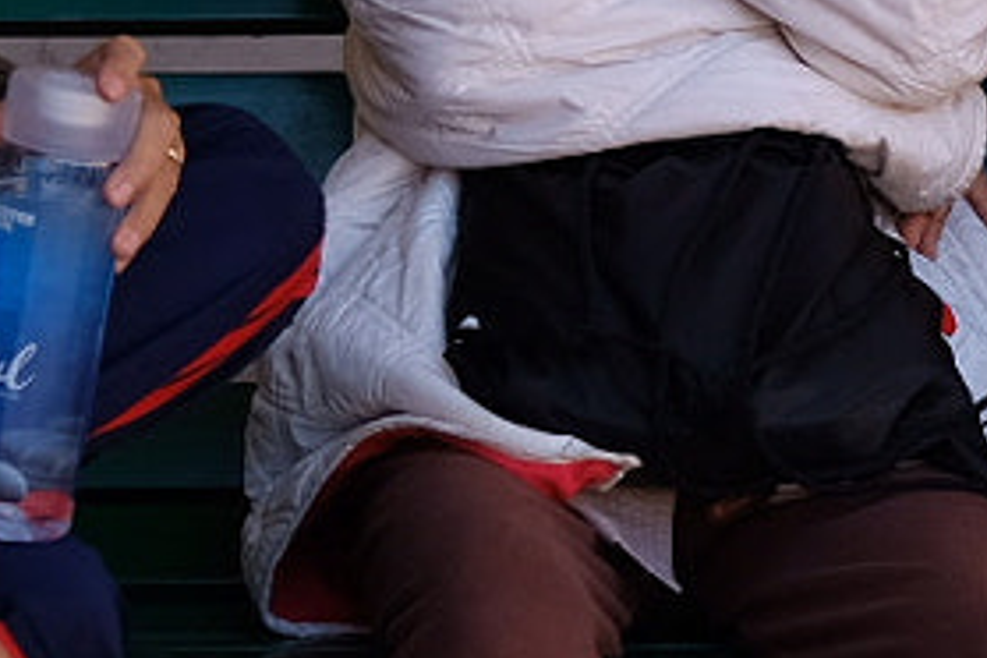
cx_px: 952
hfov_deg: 6.1
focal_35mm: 338
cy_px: -19
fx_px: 9266
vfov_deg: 4.1
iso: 200
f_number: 4
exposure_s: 1/250
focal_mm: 39
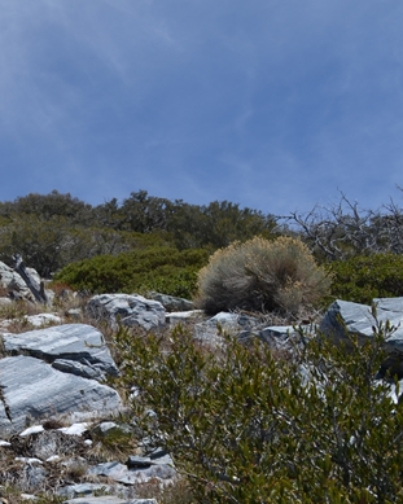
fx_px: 969
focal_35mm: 65
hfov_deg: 20.6
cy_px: 284
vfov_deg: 29.1
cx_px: -174
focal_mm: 18
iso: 100
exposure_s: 1/320
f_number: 9
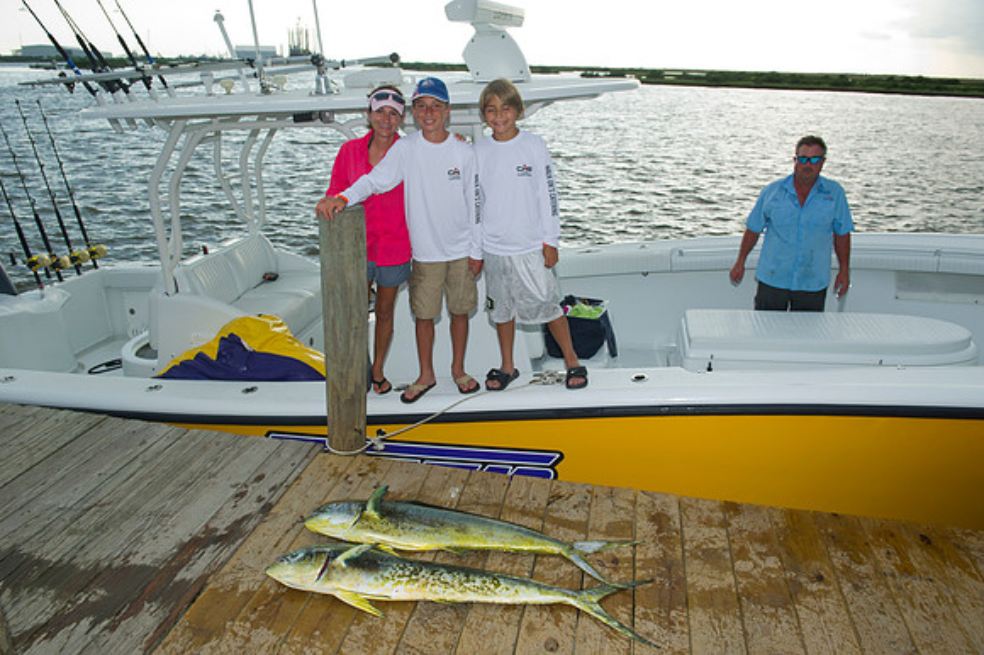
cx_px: 492
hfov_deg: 67.4
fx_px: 738
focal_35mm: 27
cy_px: 328
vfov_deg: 47.9
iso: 200
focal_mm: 27
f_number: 6.3
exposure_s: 1/200
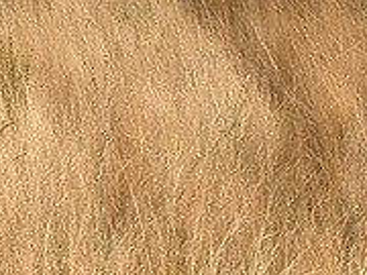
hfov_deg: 7.1
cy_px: -113
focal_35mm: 274
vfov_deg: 5.4
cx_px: -167
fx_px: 2905
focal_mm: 21.4
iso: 100
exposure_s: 1/356
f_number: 6.8
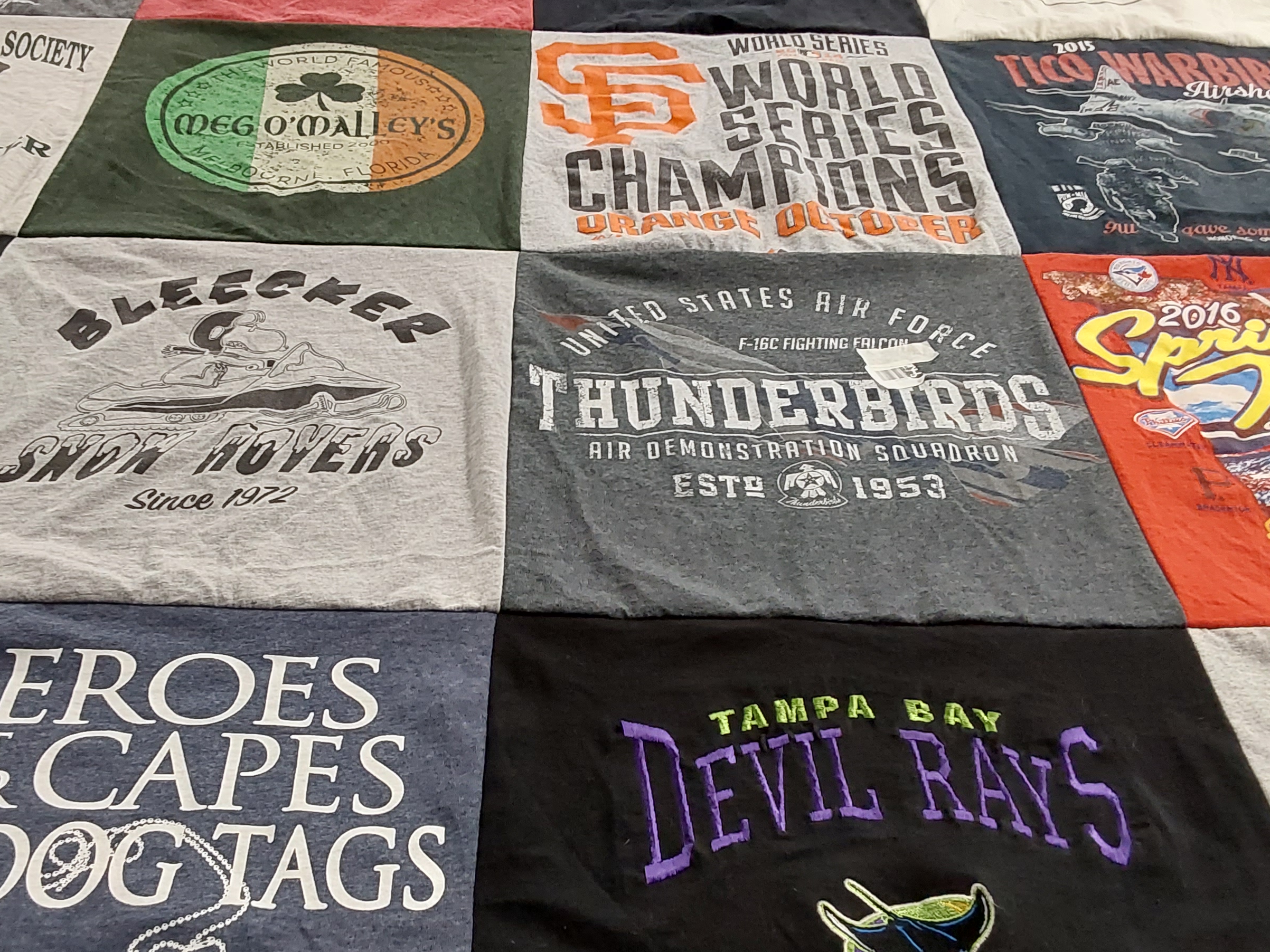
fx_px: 1394
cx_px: 535
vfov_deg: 37.6
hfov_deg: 48.8
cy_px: 545
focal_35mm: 38
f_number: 1.9
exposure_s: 1/60
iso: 160
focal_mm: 2.91
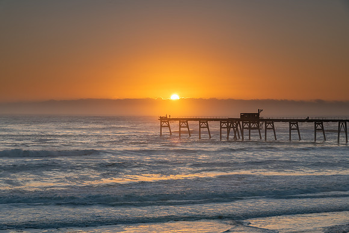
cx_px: 174
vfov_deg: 16.6
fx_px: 797
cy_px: 116
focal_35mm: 82
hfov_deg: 24.7
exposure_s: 1/10
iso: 31
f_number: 13
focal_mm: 82
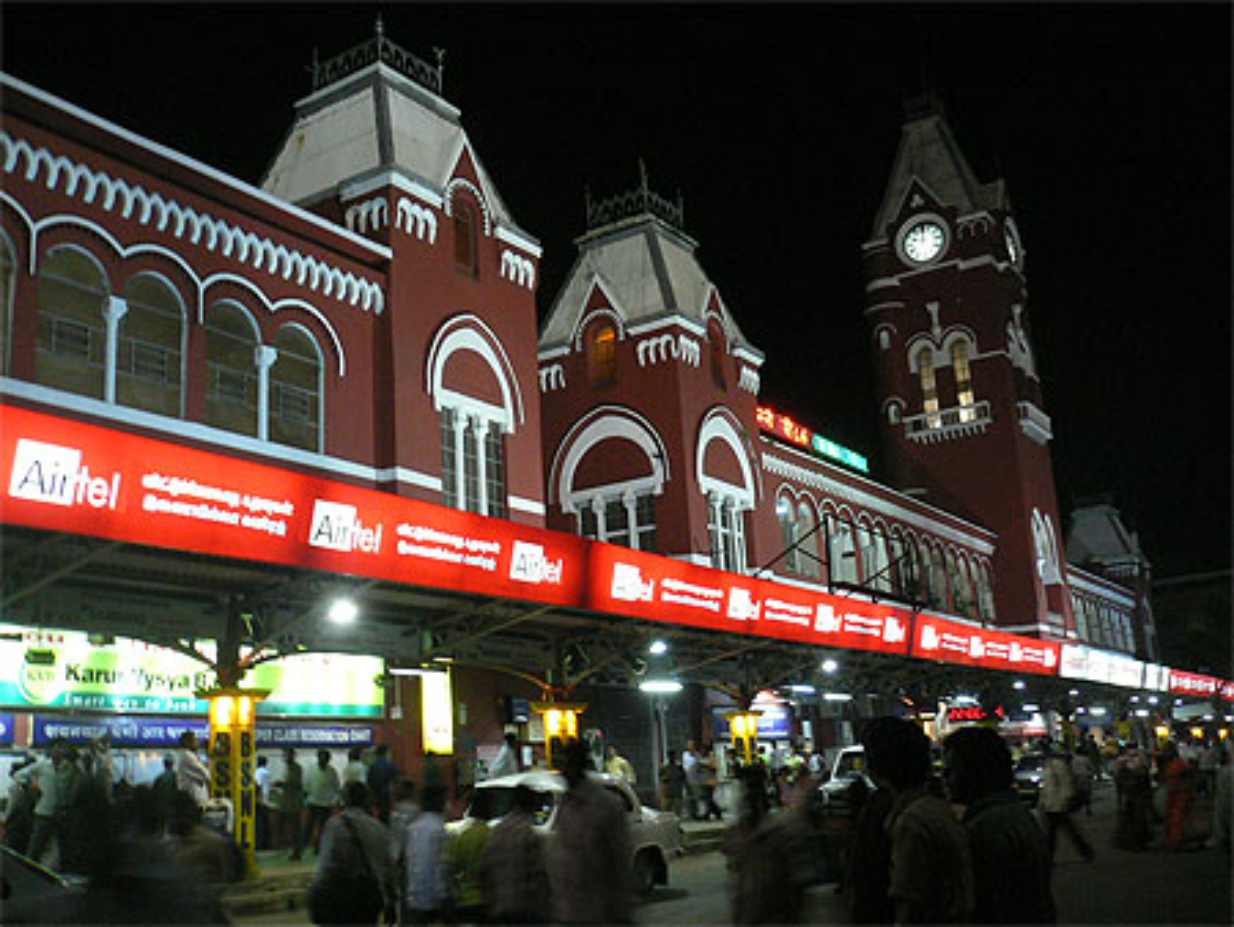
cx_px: 617
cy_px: 464
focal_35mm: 35
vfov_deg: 40.7
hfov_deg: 52.6
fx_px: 1248
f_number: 2.8
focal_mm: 5.8
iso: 200
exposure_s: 1/8
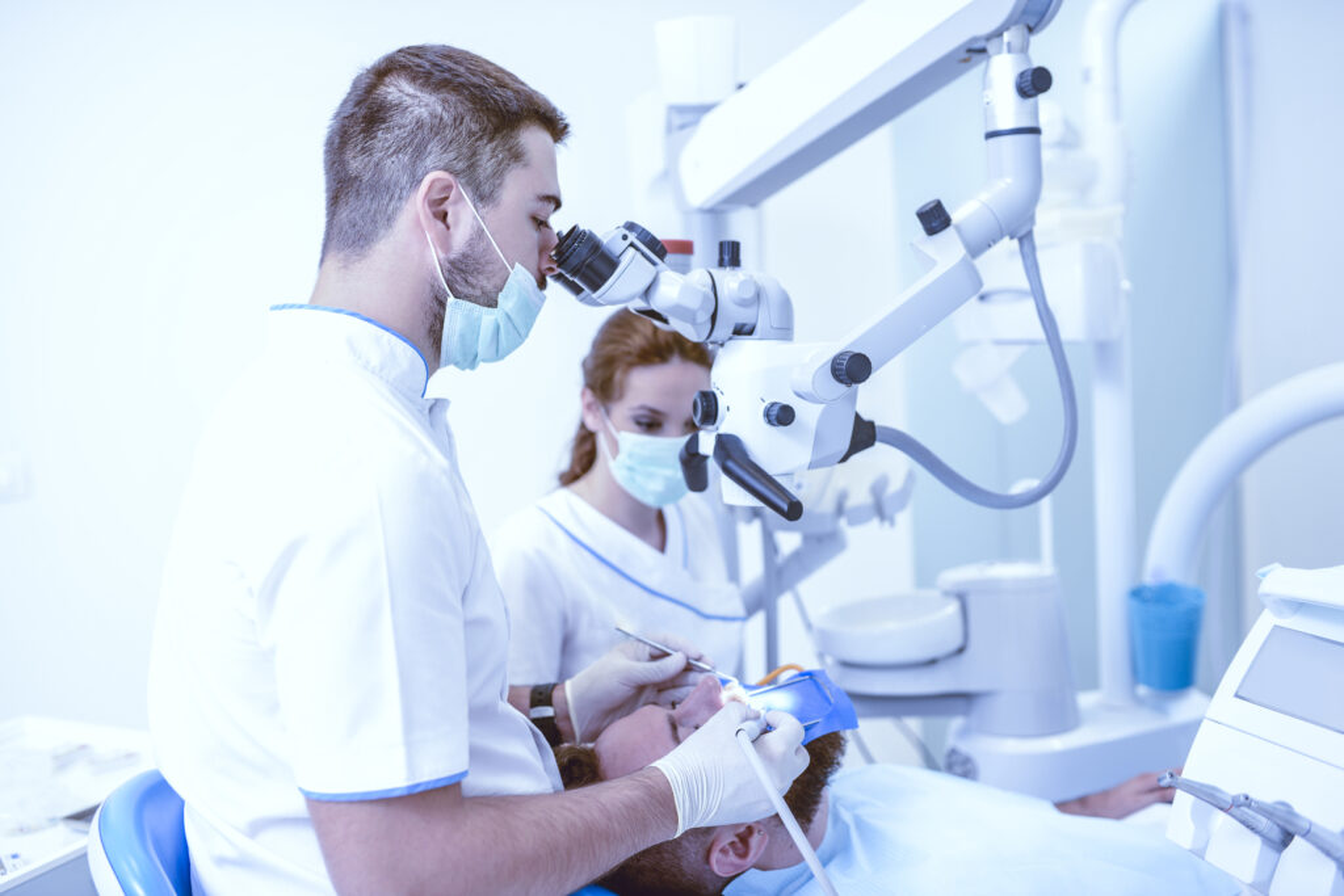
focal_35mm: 35
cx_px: 672
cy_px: 448
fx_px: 1307
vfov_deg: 37.9
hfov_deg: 54.4
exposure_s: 1/100
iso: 160
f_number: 2.2
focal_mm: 35
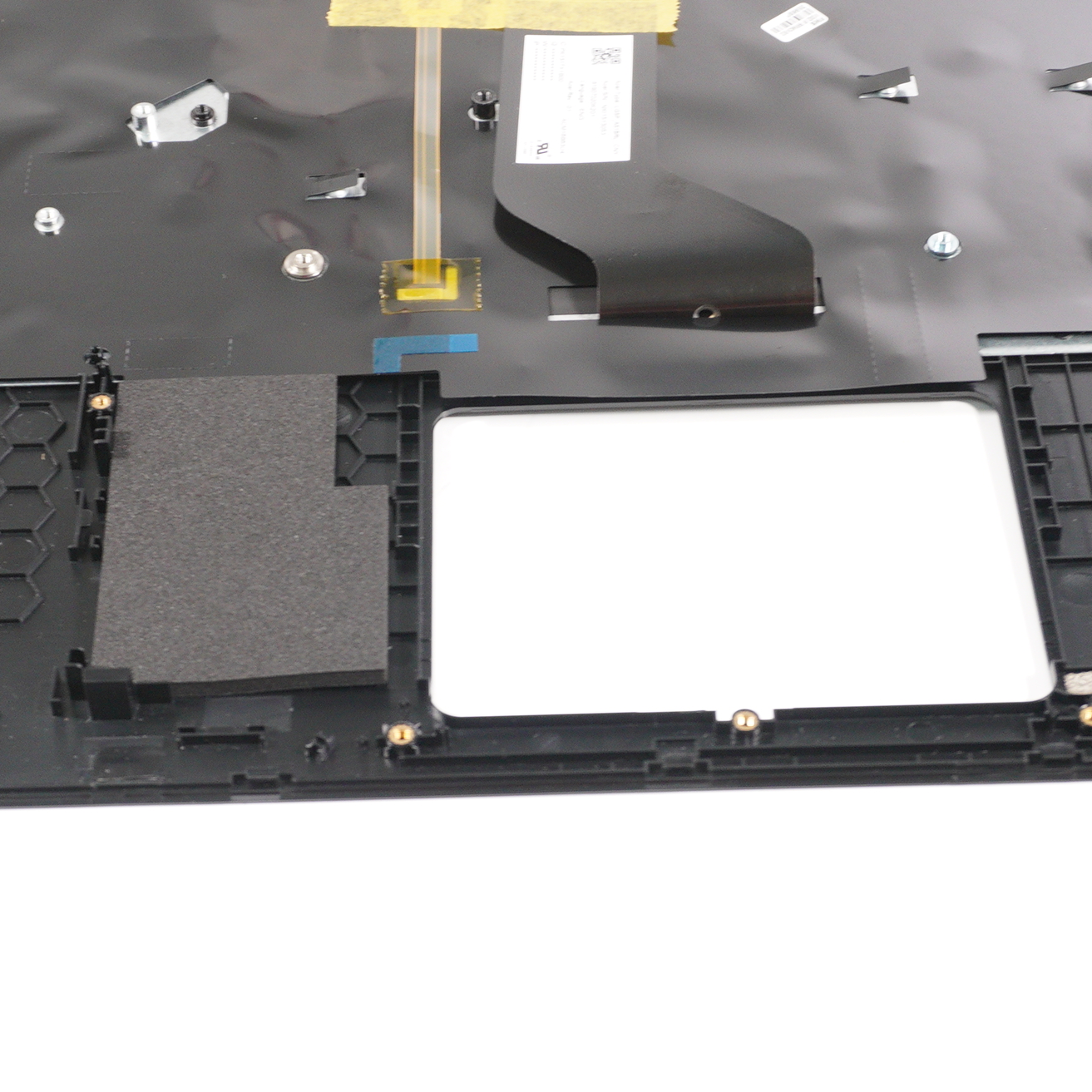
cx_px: 476
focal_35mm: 73
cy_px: 487
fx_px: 2604
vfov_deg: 23.7
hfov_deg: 23.7
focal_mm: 25
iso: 640
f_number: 5.6
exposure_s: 1/80
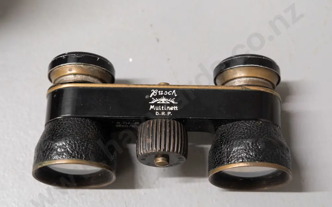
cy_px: 109
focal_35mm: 68
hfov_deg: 30.2
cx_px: 166
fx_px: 615
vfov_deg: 19.1
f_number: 5.6
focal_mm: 32
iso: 3200
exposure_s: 1/50
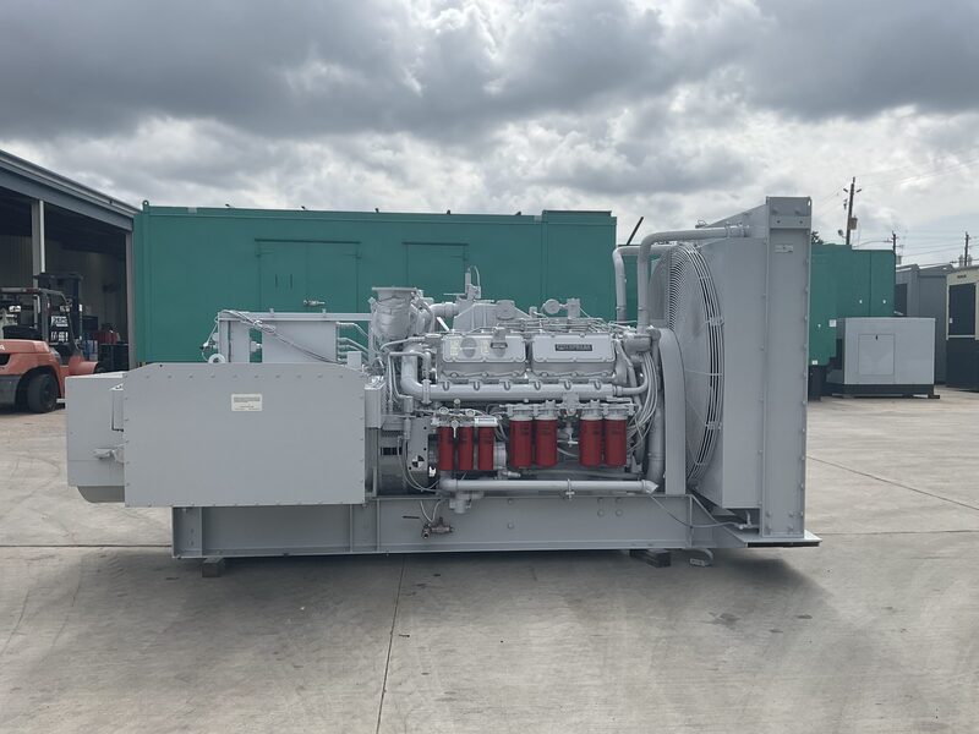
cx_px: 490
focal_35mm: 29
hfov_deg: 61.7
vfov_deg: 48.2
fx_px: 820
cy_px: 367
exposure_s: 1/2801
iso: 16
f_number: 1.8
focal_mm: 3
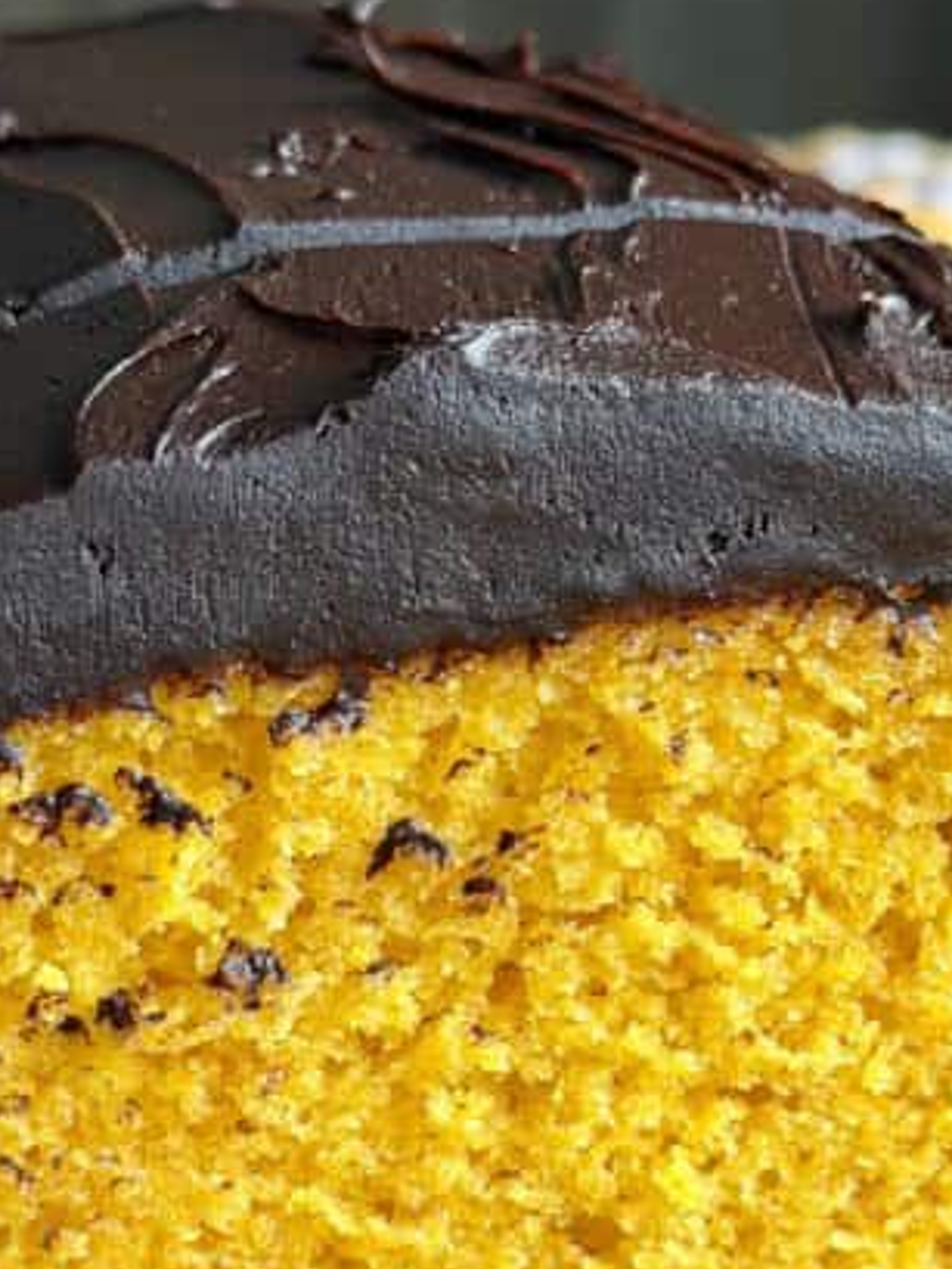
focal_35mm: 114
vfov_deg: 17.2
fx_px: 4178
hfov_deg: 13.0
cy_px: 839
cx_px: 577
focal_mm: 6.8
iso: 100
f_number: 1.8
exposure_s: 1/113
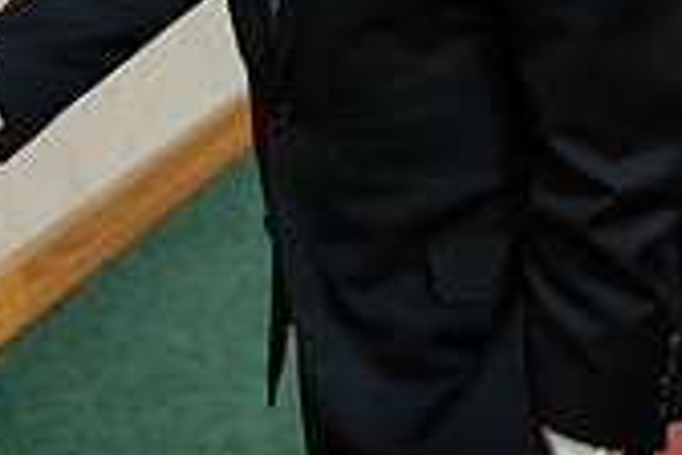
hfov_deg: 19.6
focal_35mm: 100
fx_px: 1894
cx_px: -63
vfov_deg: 12.9
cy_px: -231
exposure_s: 1/200
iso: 2500
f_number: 3.2
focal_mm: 27
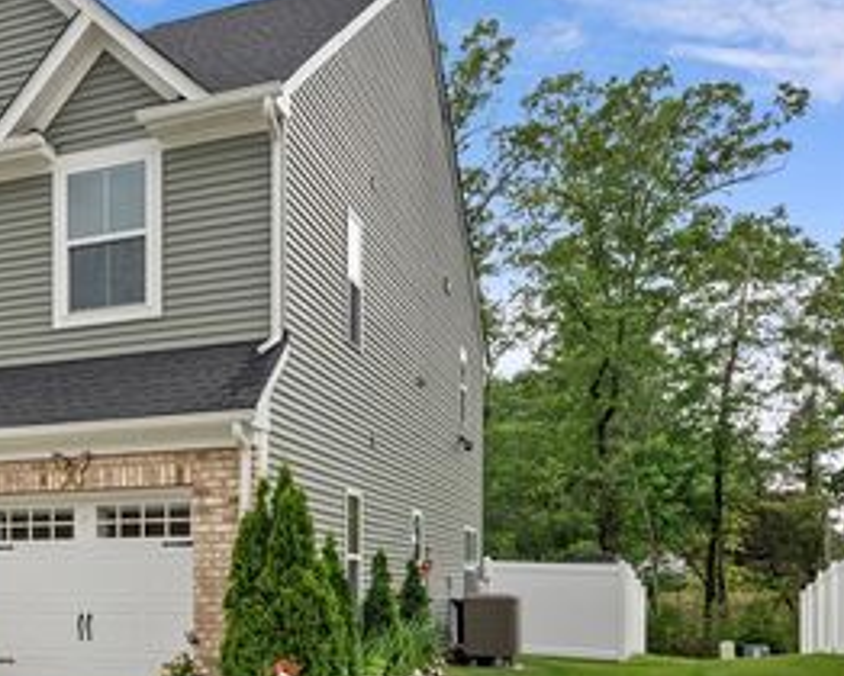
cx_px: 100
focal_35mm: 43
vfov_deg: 34.9
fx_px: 1075
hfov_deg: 40.0
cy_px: 380
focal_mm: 24
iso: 800
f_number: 11
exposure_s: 1/160
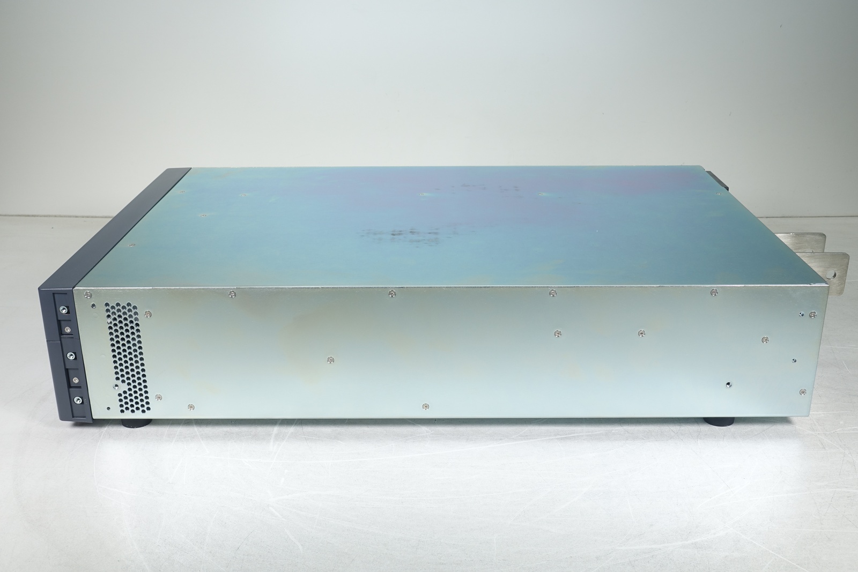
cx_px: 429
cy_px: 286
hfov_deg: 47.4
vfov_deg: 32.6
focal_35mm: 41
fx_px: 977
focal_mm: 14.9
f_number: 5.6
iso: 125
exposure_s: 1/100
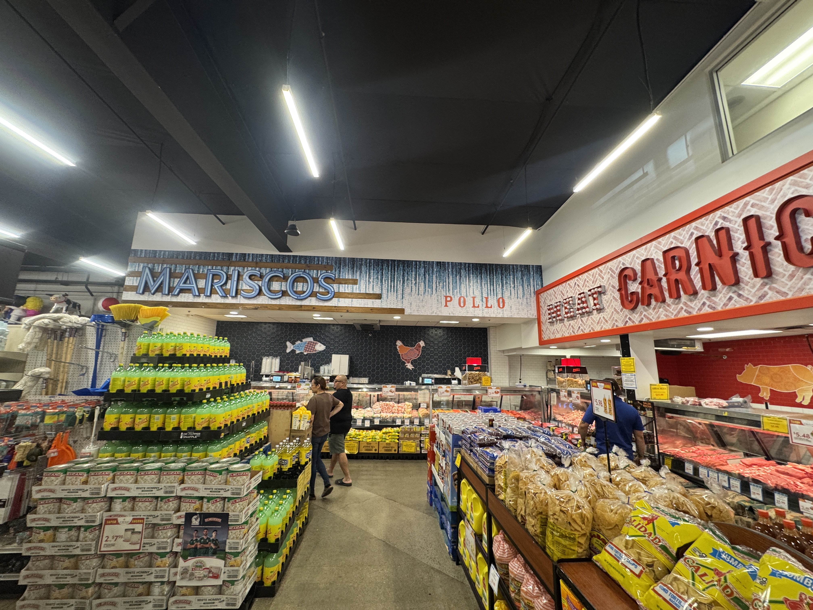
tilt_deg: +10.9
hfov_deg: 102.1
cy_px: 305
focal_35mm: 14
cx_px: 406
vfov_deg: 85.7
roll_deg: -1.0
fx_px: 329
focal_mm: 2.22
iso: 160
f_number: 2.2
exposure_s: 1/60
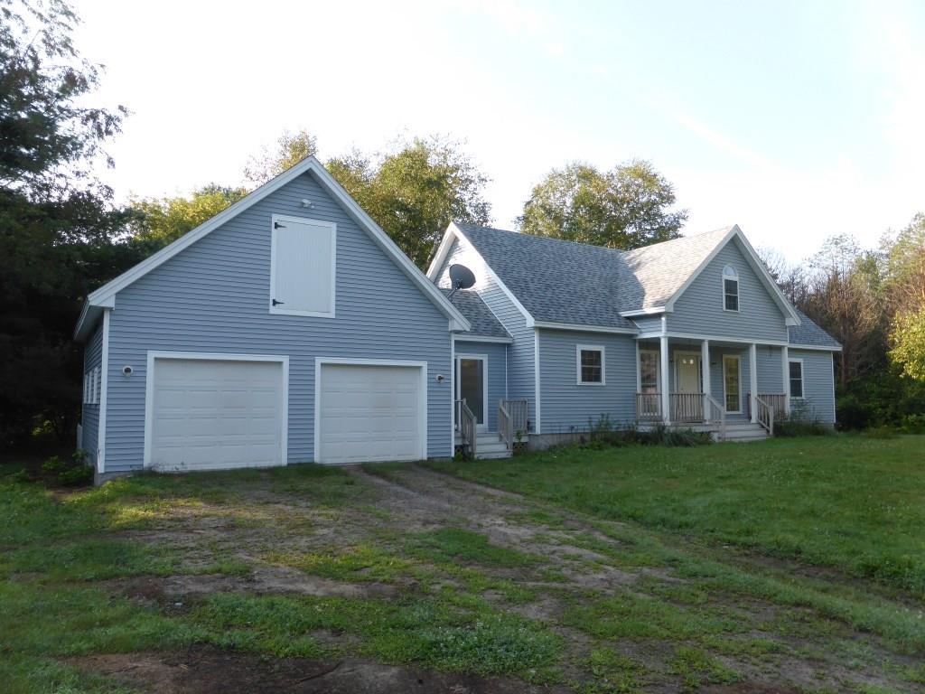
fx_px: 641
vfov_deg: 56.8
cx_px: 462
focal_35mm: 24
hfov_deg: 71.6
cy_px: 347
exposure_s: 1/250
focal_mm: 4.3
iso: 100
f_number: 3.3
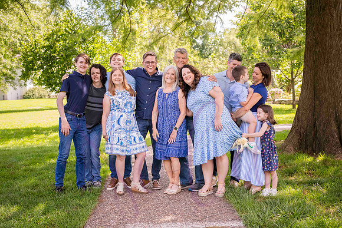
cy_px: 114
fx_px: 475
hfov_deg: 39.6
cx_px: 171
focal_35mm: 50
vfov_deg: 27.0
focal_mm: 50
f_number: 4
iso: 400
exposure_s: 1/320
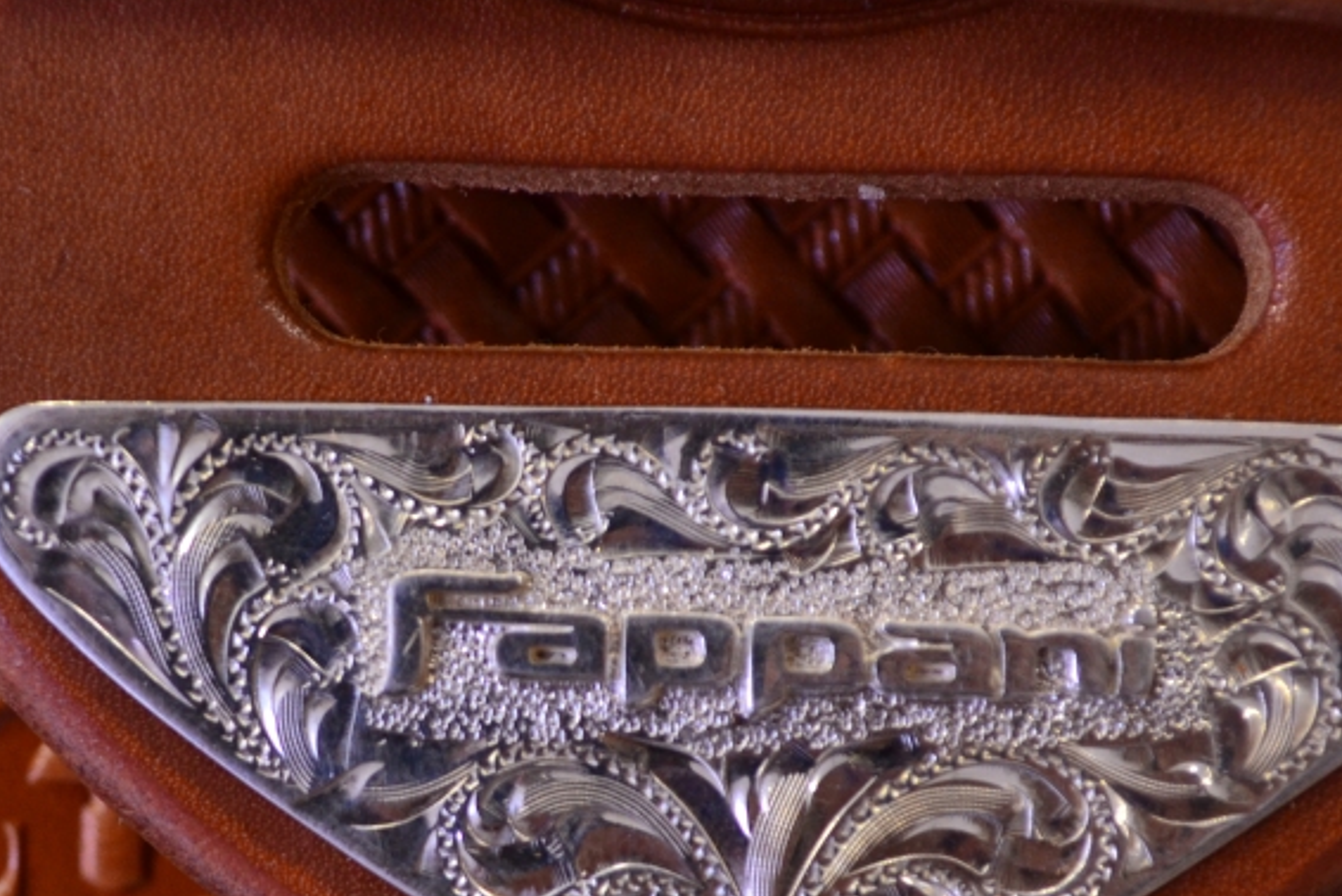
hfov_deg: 21.4
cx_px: 408
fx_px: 3539
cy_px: 703
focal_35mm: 95
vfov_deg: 14.4
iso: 800
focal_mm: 35
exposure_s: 1/40
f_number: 5
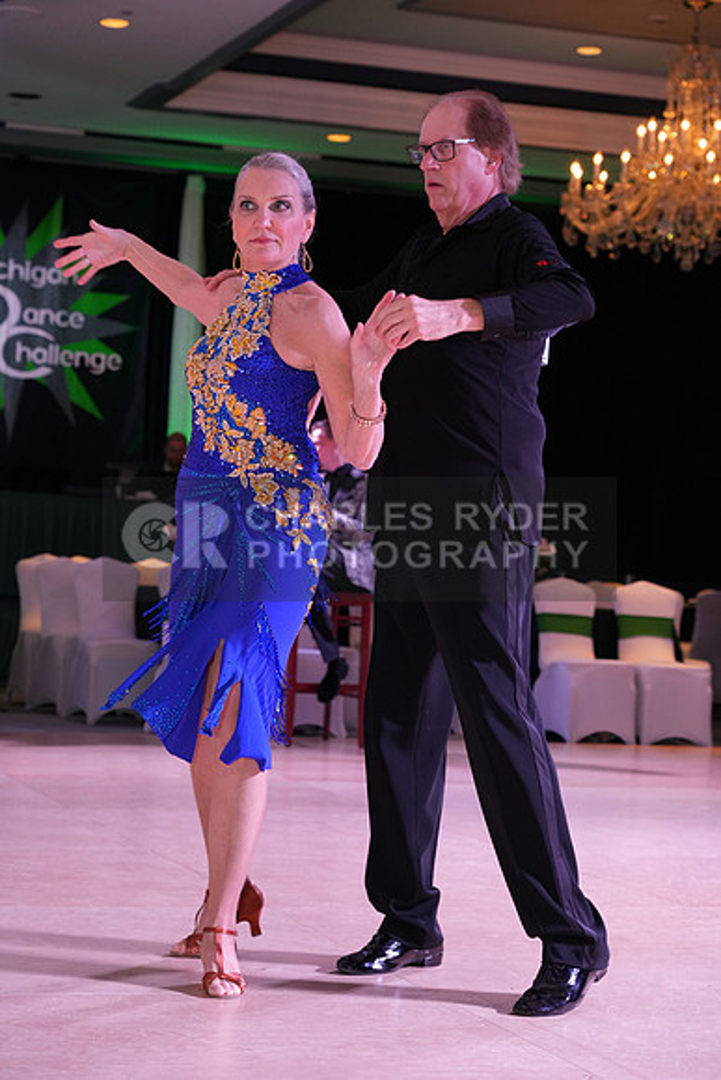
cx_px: 360
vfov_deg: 26.0
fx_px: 2342
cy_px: 540
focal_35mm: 78
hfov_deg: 17.5
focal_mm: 78
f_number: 5
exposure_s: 1/250
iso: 2000
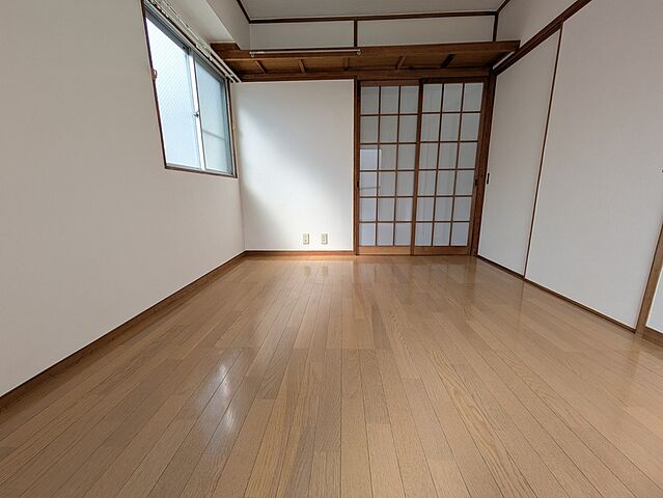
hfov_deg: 102.0
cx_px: 332
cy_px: 249
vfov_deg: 85.7
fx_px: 268
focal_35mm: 14
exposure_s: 1/257
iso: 49
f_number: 2.2
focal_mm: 1.83
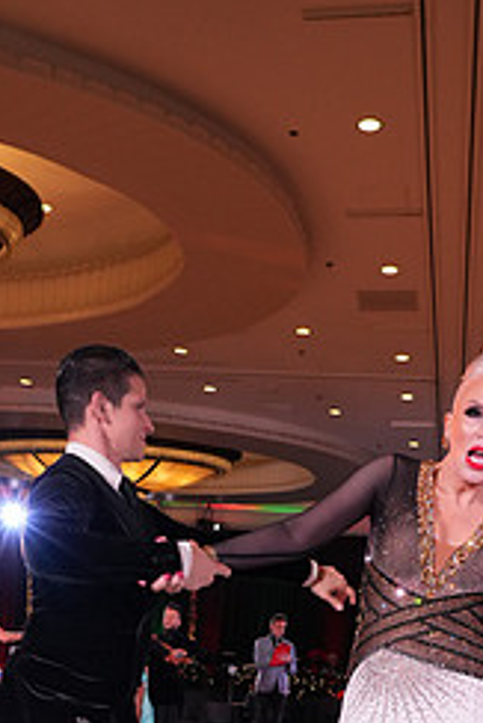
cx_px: 236
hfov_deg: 23.8
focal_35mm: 57
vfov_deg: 30.6
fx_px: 1145
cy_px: 830
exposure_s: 1/200
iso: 2000
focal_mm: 24
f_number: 5
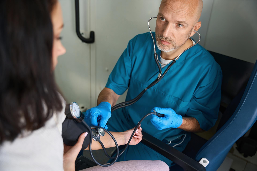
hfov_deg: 50.7
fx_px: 271
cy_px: 86
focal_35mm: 38
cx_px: 128
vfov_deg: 35.1
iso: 320
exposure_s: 1/250
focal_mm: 38
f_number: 2.8
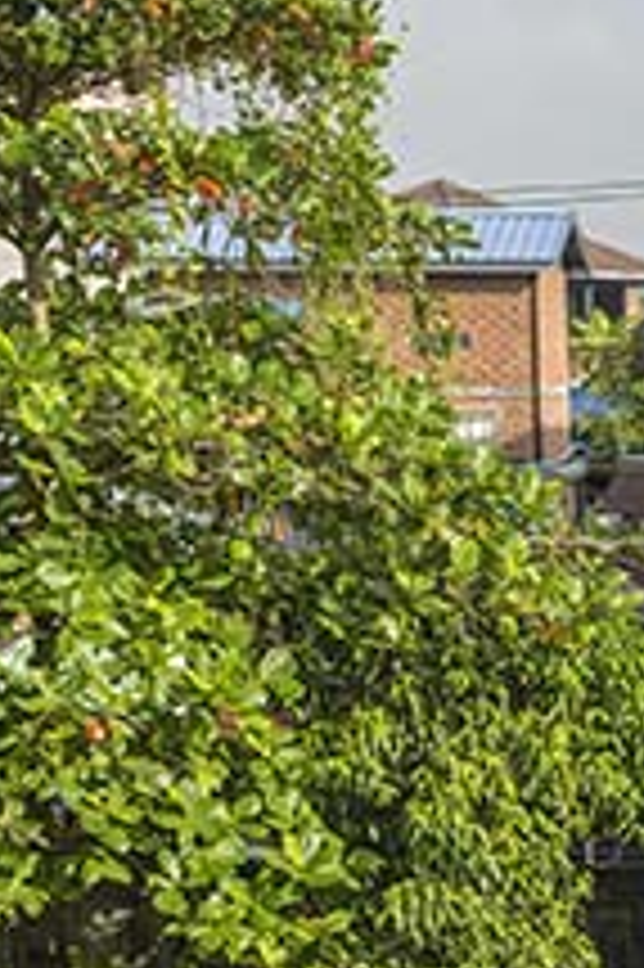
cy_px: 1405
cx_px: 1094
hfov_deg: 9.8
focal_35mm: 134
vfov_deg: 14.4
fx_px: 3601
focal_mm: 30
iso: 250
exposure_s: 1/640
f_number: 8
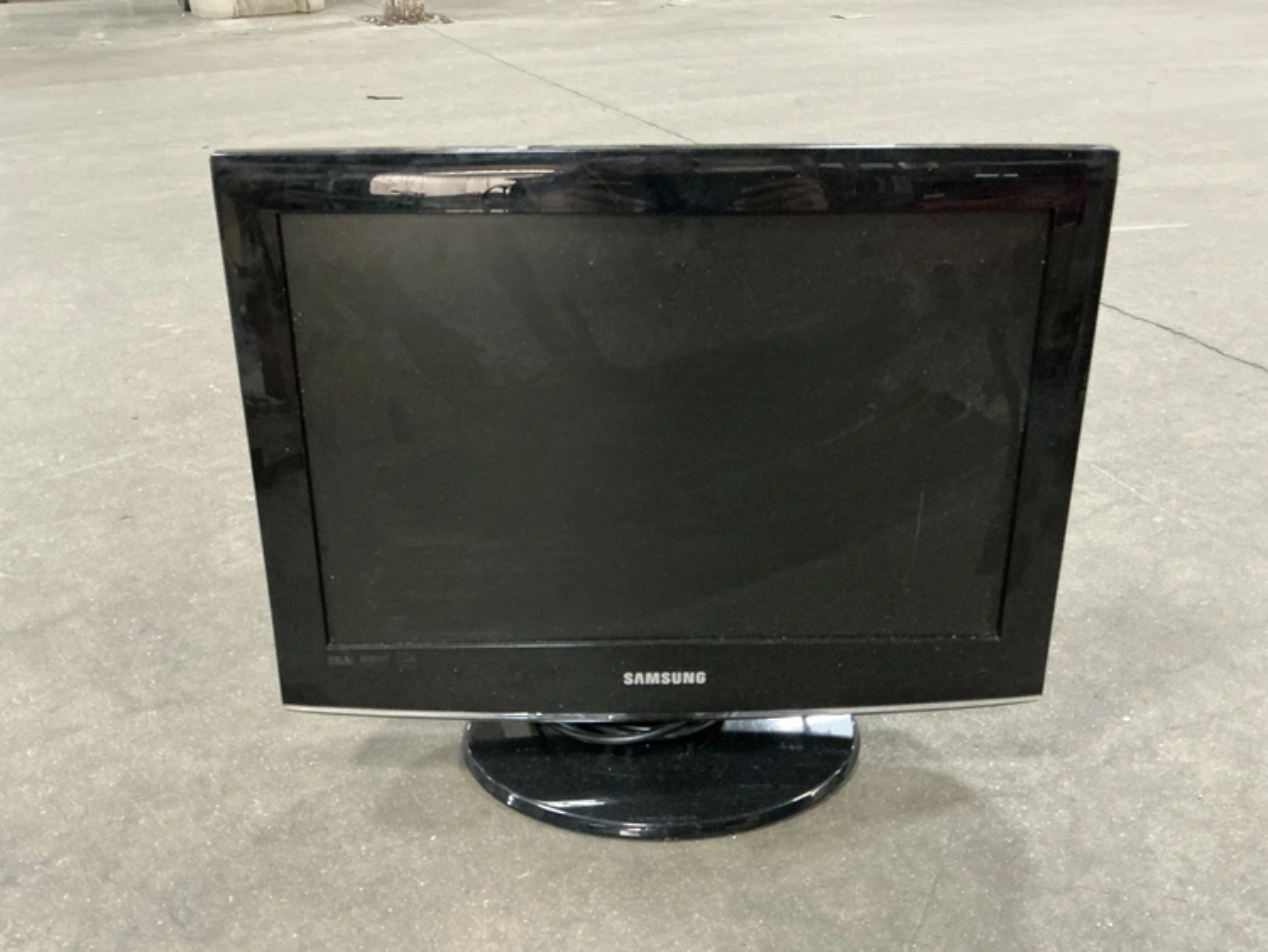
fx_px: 1026
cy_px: 476
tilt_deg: -29.6
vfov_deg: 49.8
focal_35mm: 28
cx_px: 634
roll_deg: +0.4
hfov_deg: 63.4
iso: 400
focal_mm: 3
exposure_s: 1/30
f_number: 1.8
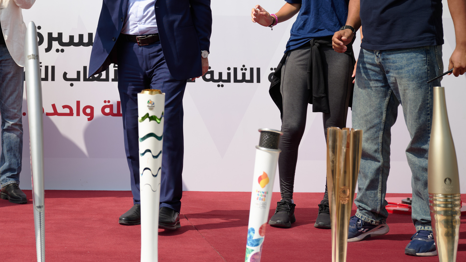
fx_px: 1013
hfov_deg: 25.1
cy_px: -23
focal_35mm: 82
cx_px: 46
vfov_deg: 14.4
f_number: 4
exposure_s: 1/800
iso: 64
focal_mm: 40
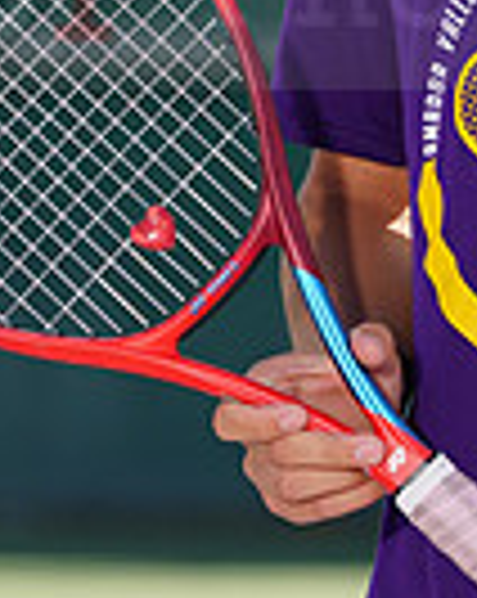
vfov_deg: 1.5
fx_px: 22180
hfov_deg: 1.2
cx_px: 529
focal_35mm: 1254
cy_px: -54
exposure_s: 1/250
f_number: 8
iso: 100
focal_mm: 306
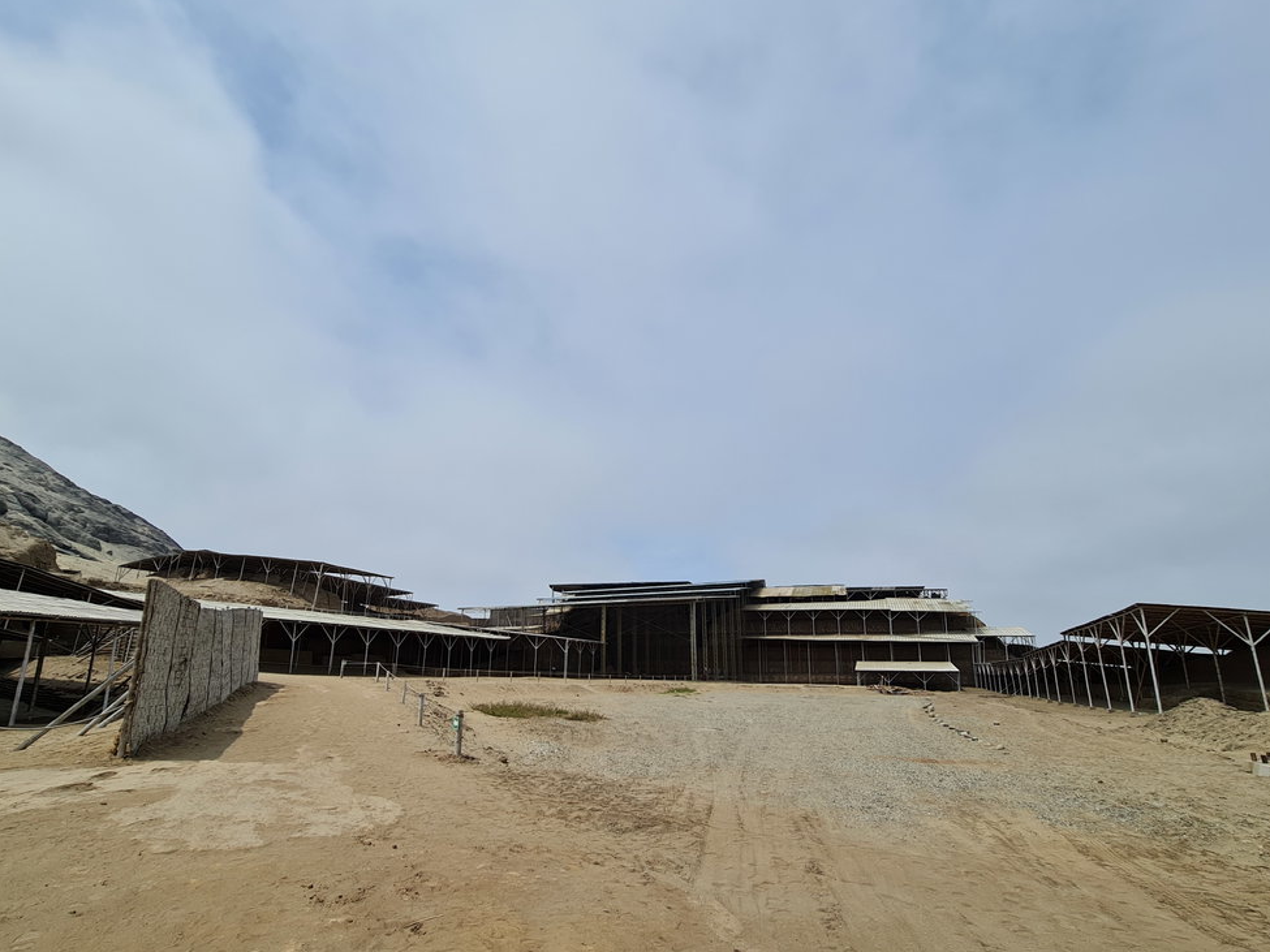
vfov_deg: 77.8
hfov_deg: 94.5
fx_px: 587
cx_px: 612
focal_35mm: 16
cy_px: 529
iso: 64
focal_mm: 2.2
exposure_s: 1/4816
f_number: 2.2
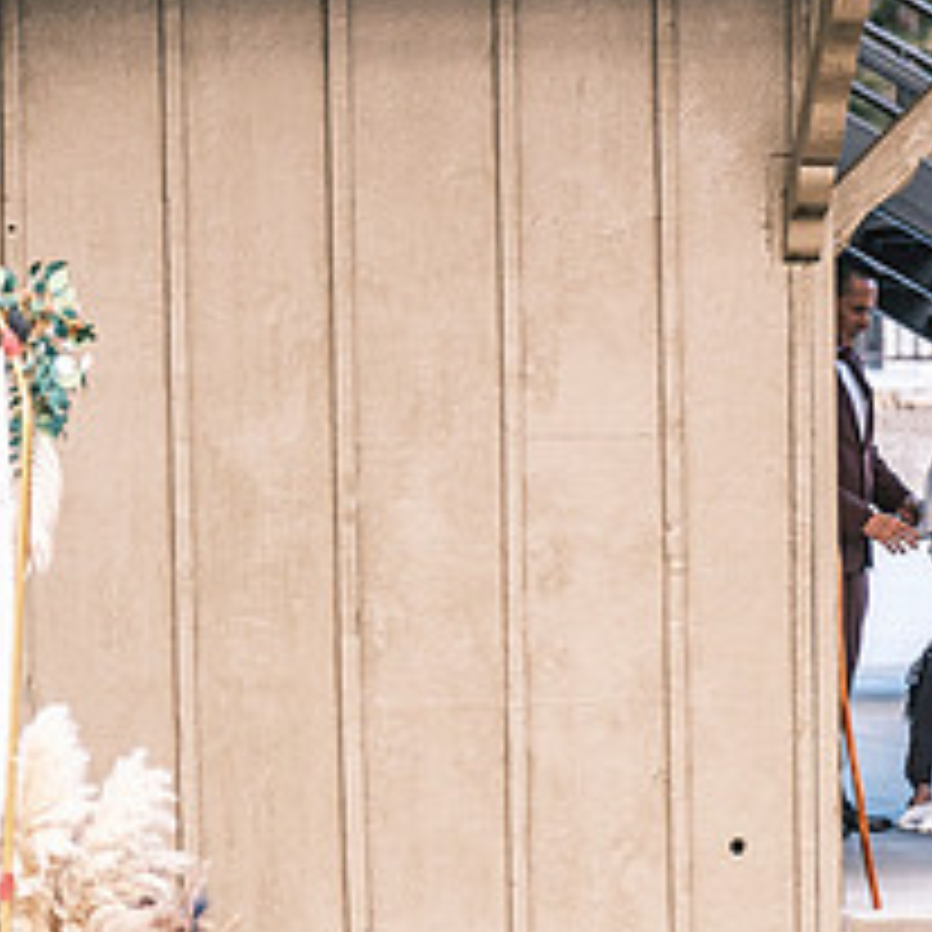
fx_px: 10326
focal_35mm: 339
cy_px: 840
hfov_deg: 5.2
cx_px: 576
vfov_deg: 5.2
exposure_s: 1/1000
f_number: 2.8
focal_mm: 94.5
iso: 400
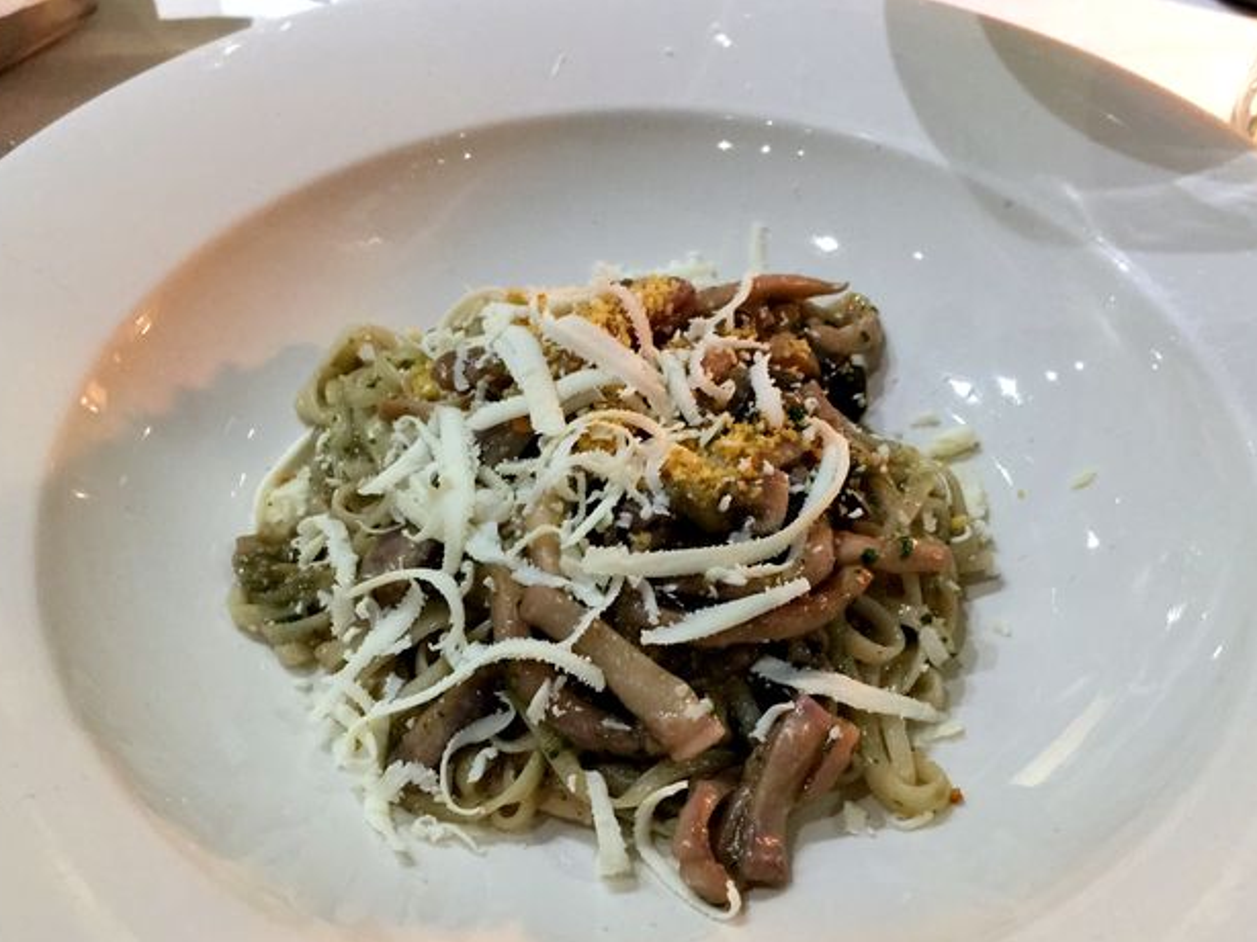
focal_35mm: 40
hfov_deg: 46.8
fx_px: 1452
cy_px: 583
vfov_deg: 35.8
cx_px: 640
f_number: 2.2
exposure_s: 1/4
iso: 125
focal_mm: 4.15
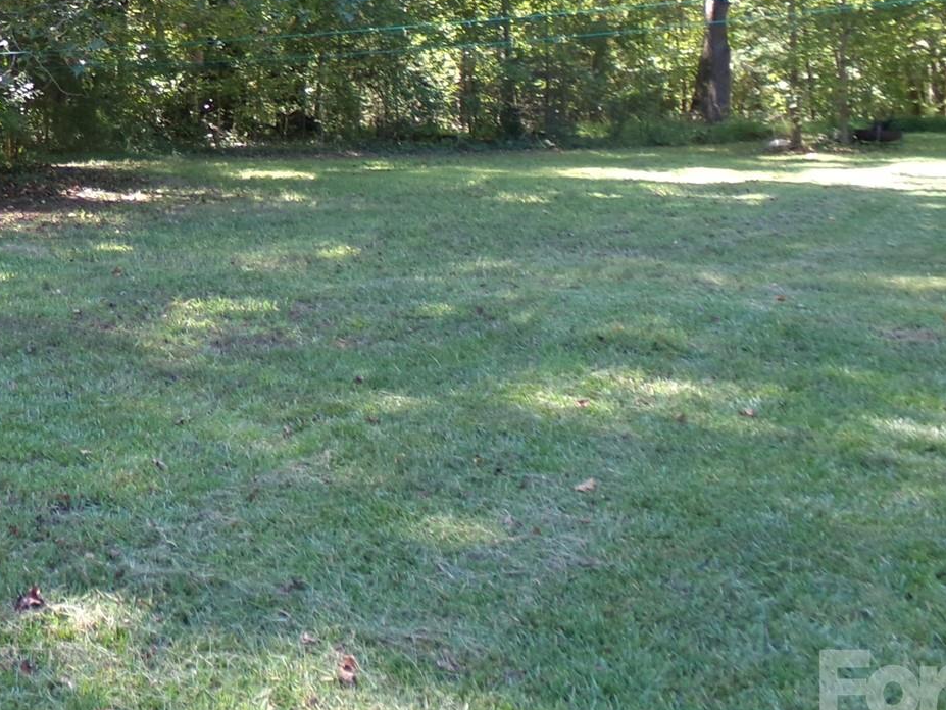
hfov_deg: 34.2
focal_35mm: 53
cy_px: 66
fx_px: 1449
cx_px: 100
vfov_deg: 26.6
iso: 100
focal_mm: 4.3
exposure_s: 1/52
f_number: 3.7
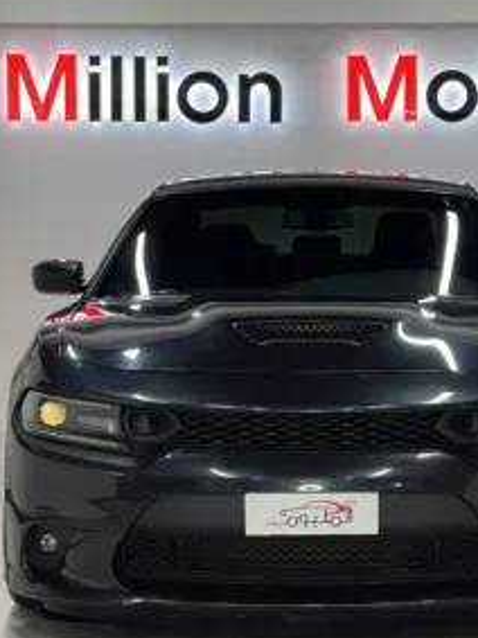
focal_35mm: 109
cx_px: 313
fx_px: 2008
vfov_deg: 18.0
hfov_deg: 13.6
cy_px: 347
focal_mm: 9
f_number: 2.8
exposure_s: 1/60
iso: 400
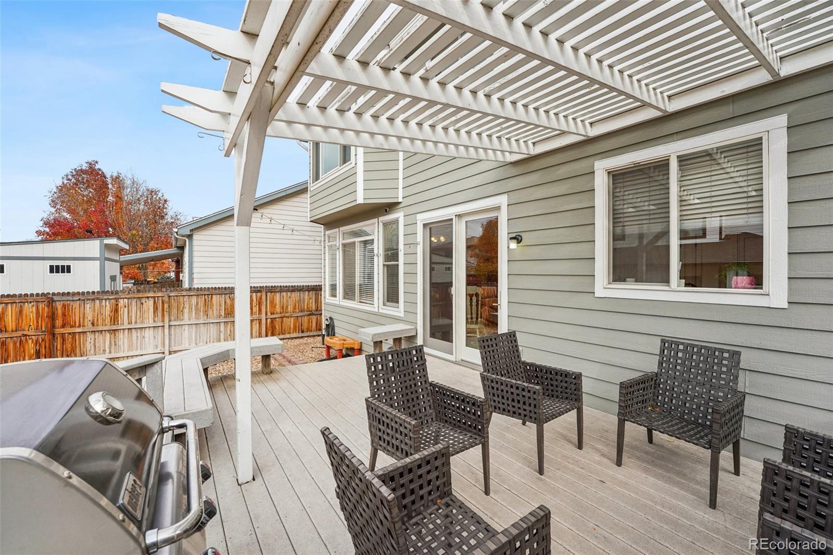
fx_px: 324
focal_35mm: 14
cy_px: 278
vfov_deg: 81.2
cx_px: 416
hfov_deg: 104.3
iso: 100
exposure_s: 1/80
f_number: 8
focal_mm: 14
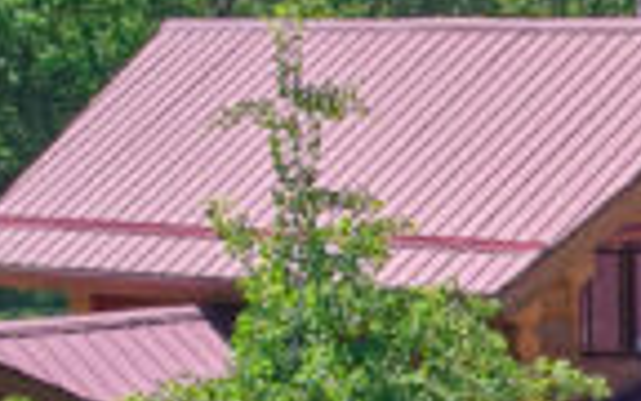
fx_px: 2778
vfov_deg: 8.2
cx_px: 1051
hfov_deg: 12.3
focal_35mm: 159
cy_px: 472
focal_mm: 8.38
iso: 390
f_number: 2.8
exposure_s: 1/120
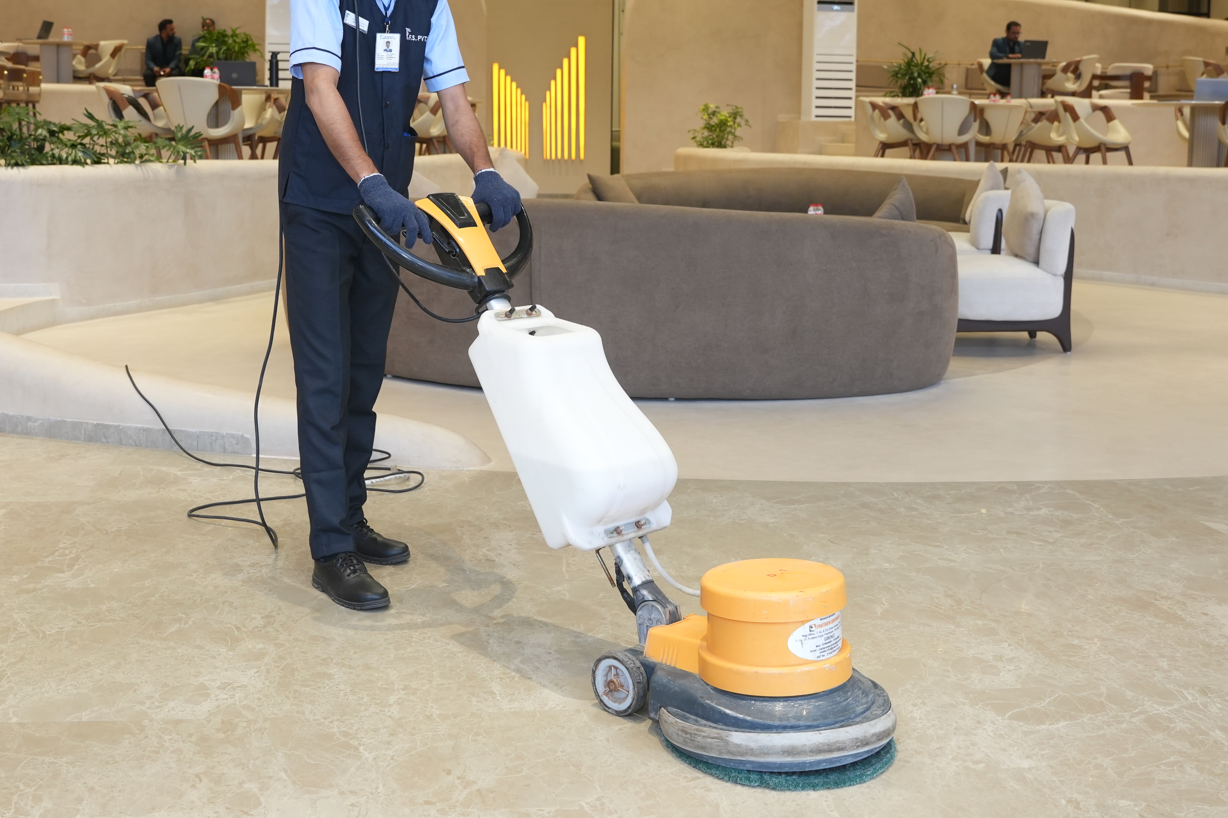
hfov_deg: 46.3
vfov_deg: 31.6
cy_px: 262
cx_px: 525
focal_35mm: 42
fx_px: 1433
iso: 1000
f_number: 4
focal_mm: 28
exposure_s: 1/100
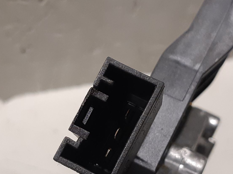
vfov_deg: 30.1
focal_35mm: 48
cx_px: 112
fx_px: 323
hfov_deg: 39.6
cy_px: 113
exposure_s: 1/50
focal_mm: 3.93
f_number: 1.7
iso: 160
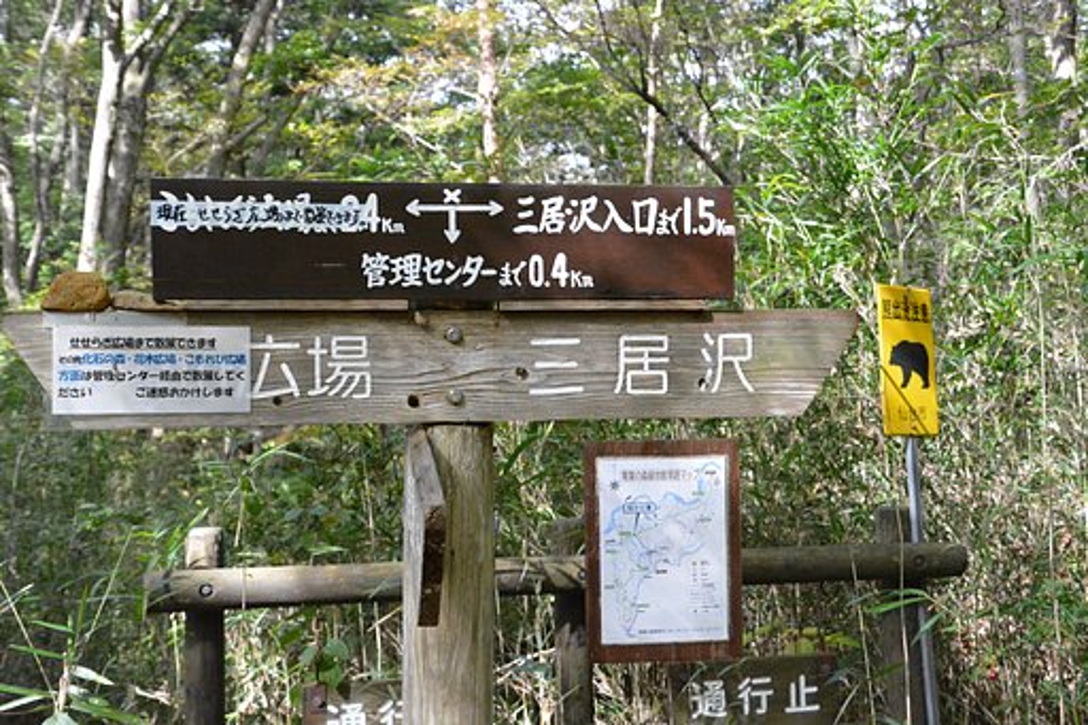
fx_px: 1450
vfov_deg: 28.1
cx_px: 544
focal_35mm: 48
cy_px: 362
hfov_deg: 41.1
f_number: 8
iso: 6400
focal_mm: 32
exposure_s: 1/1000
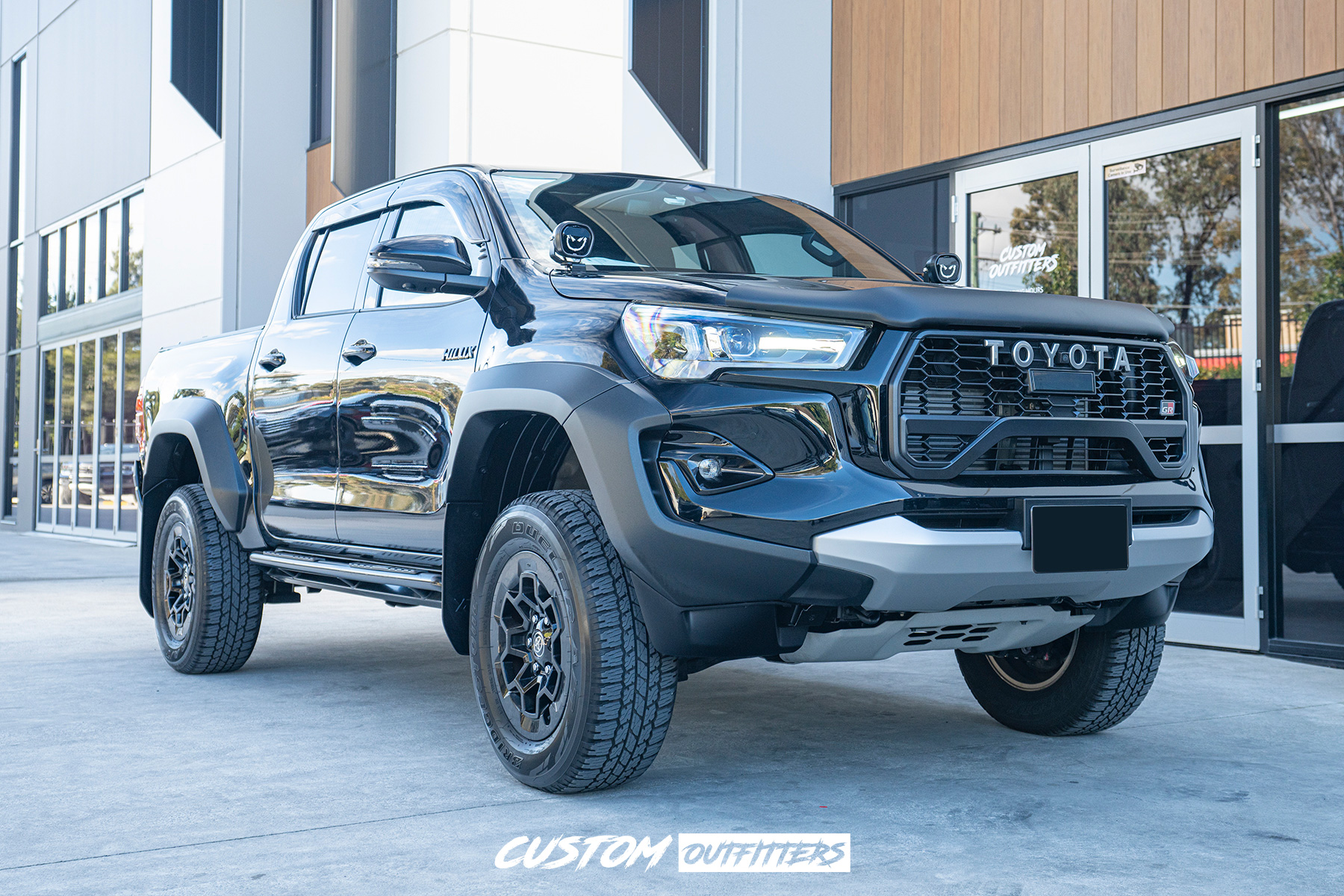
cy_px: 448
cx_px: 672
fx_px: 1307
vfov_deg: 37.9
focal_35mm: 35
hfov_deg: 54.4
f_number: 4
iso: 320
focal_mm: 35
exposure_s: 1/160
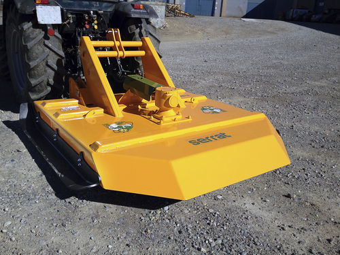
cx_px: 170
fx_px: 344
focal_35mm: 35
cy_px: 128
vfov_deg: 40.7
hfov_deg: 52.6
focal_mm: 4.28
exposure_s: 1/2632
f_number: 2.4
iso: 50
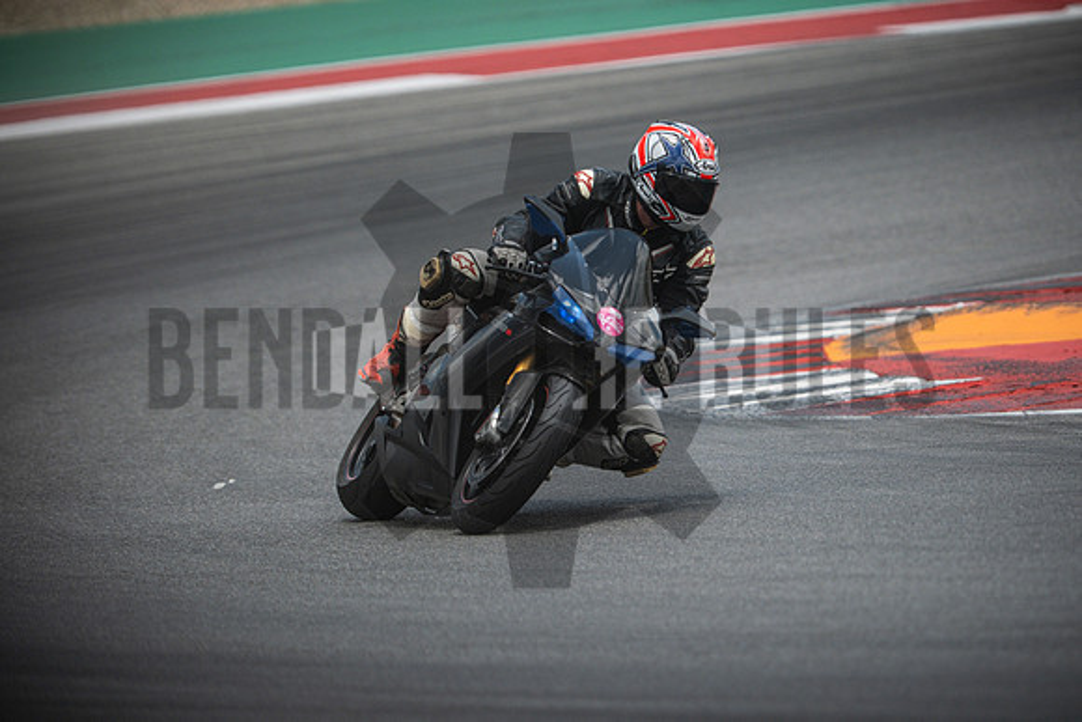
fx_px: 12626
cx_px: 541
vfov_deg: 3.3
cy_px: 361
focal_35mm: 420
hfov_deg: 4.9
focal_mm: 280
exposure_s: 1/4000
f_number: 2.8
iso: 800
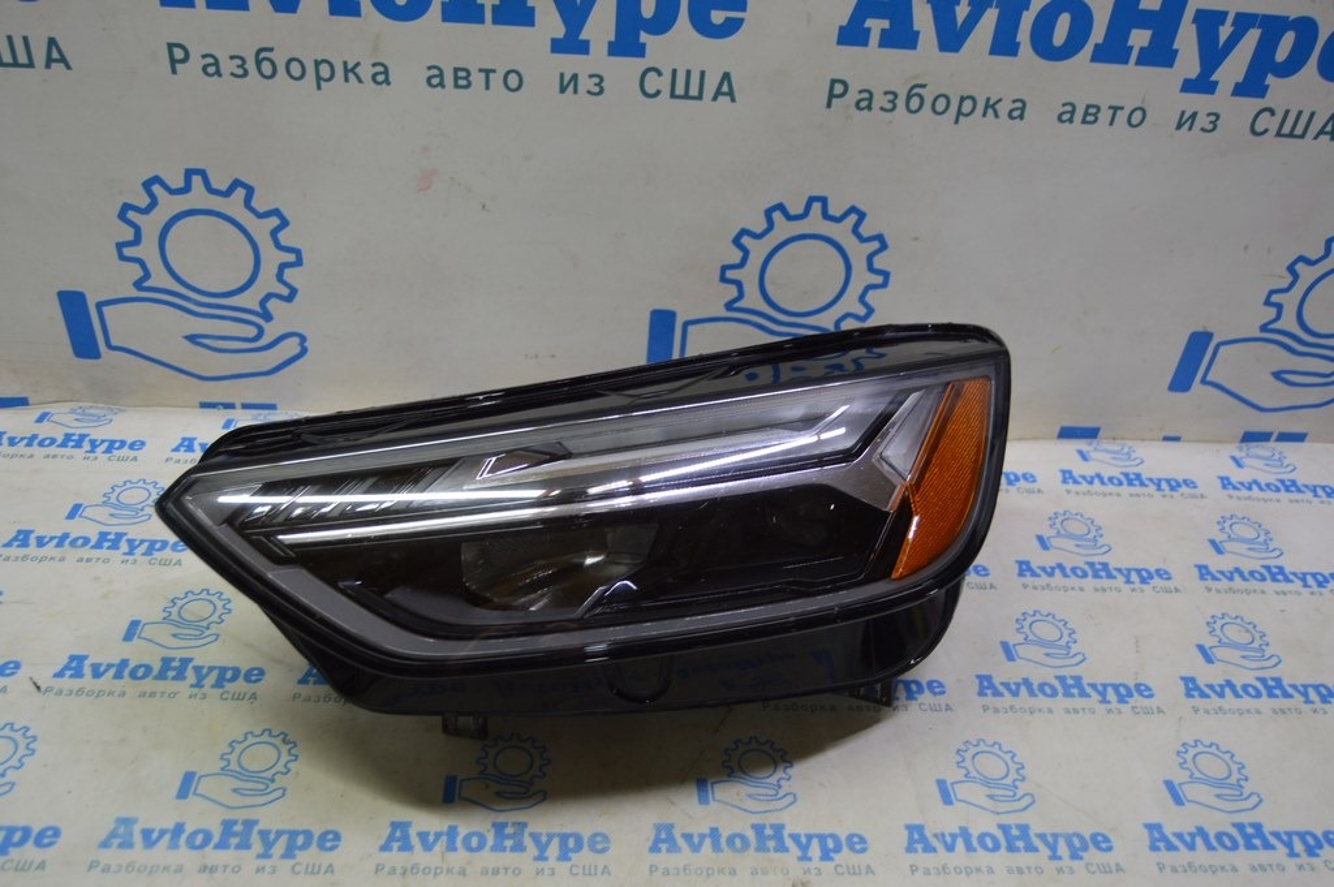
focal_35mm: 30
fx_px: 1111
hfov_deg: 62.0
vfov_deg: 43.5
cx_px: 667
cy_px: 444
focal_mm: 20
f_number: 4
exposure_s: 1/60
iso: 400
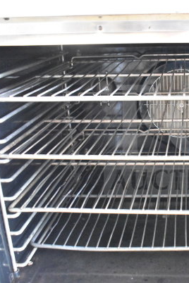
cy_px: 140
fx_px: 376
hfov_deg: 26.9
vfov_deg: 41.3
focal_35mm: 48
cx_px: 183
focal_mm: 21
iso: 12800
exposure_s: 1/30
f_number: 3.8
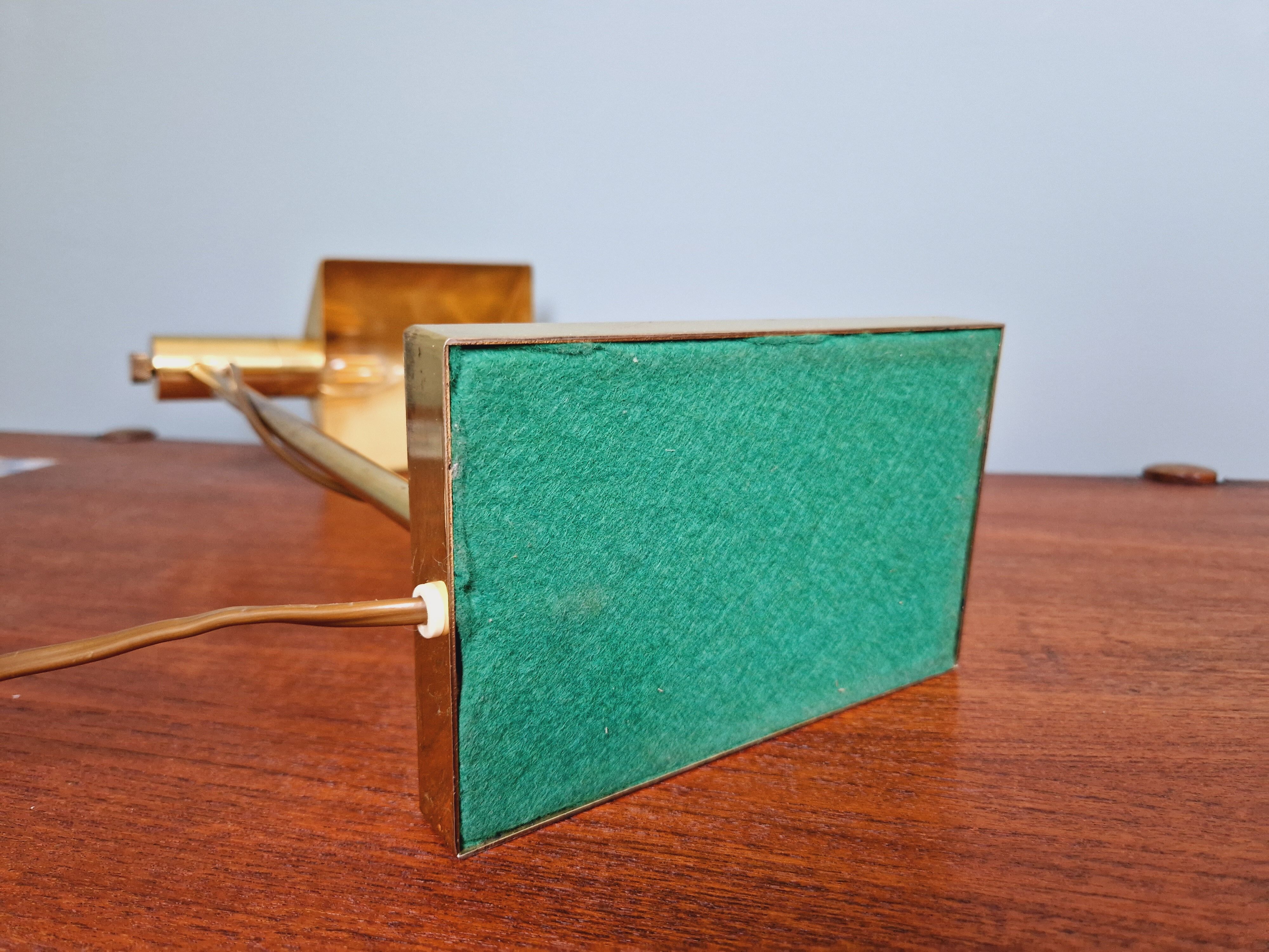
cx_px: 634
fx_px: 843
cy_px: 476
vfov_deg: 58.9
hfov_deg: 73.9
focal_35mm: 23
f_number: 1.8
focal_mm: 5.4
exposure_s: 1/100
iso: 500
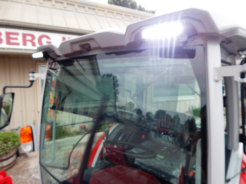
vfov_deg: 61.1
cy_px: 92
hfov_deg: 76.4
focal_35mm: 22
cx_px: 123
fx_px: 156
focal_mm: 4
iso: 125
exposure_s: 1/60
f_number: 3
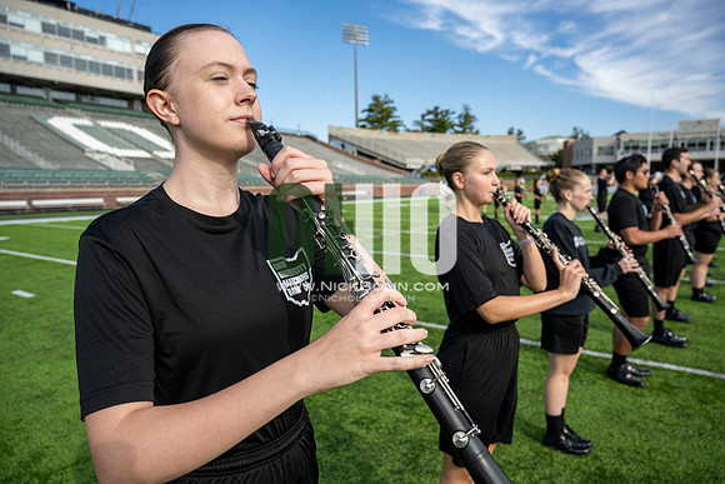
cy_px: 242
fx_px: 483
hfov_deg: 73.7
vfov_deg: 53.2
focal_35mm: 24
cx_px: 362
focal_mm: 24
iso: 80
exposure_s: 1/250
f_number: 4.5
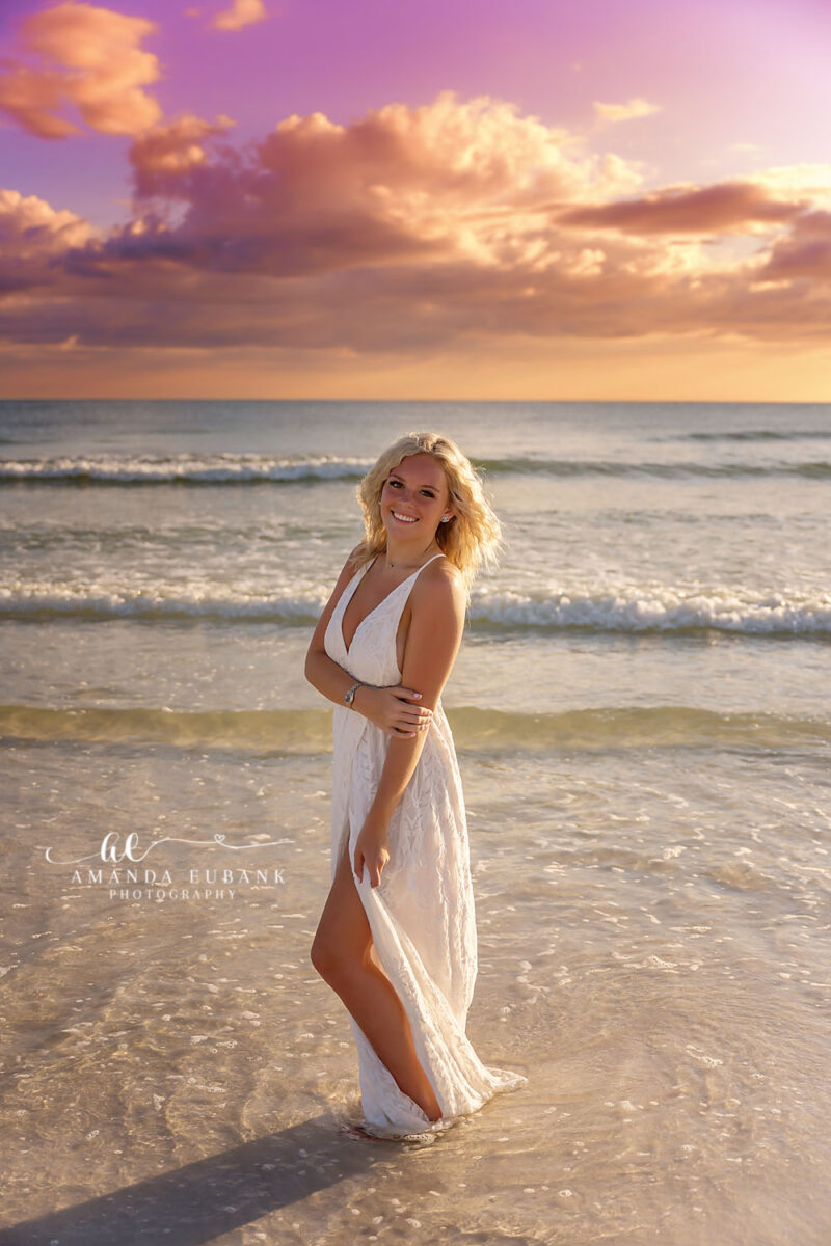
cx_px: 416
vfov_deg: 50.7
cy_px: 623
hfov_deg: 35.1
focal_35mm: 38
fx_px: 1316
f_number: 2.8
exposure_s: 1/5000
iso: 160
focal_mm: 38
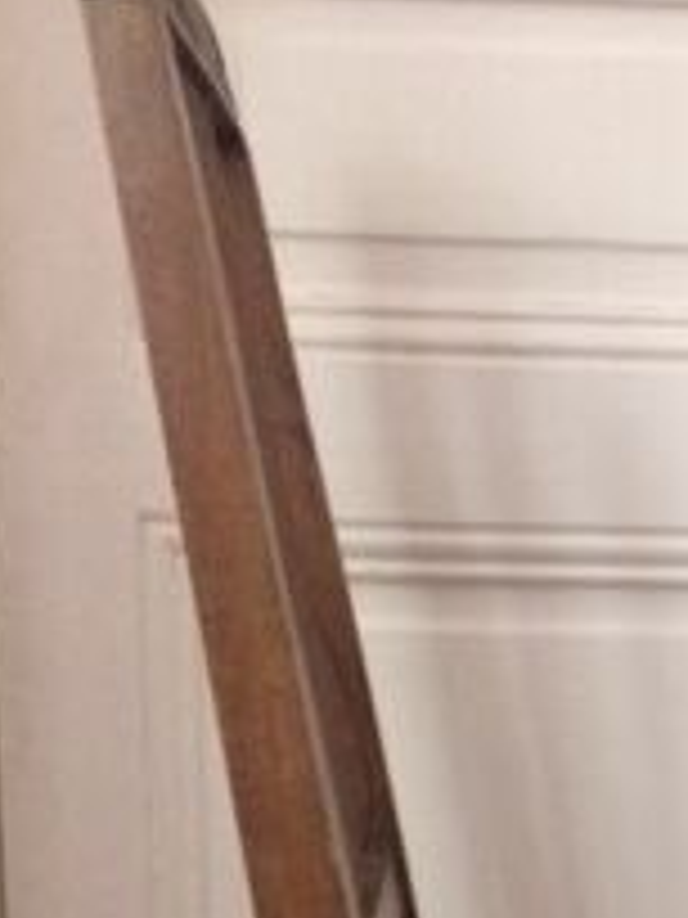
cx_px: 764
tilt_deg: -15.0
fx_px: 2412
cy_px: 1098
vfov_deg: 20.2
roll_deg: -0.8
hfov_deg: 15.8
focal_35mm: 91
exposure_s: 1/17
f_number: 2.2
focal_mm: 4.15
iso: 400
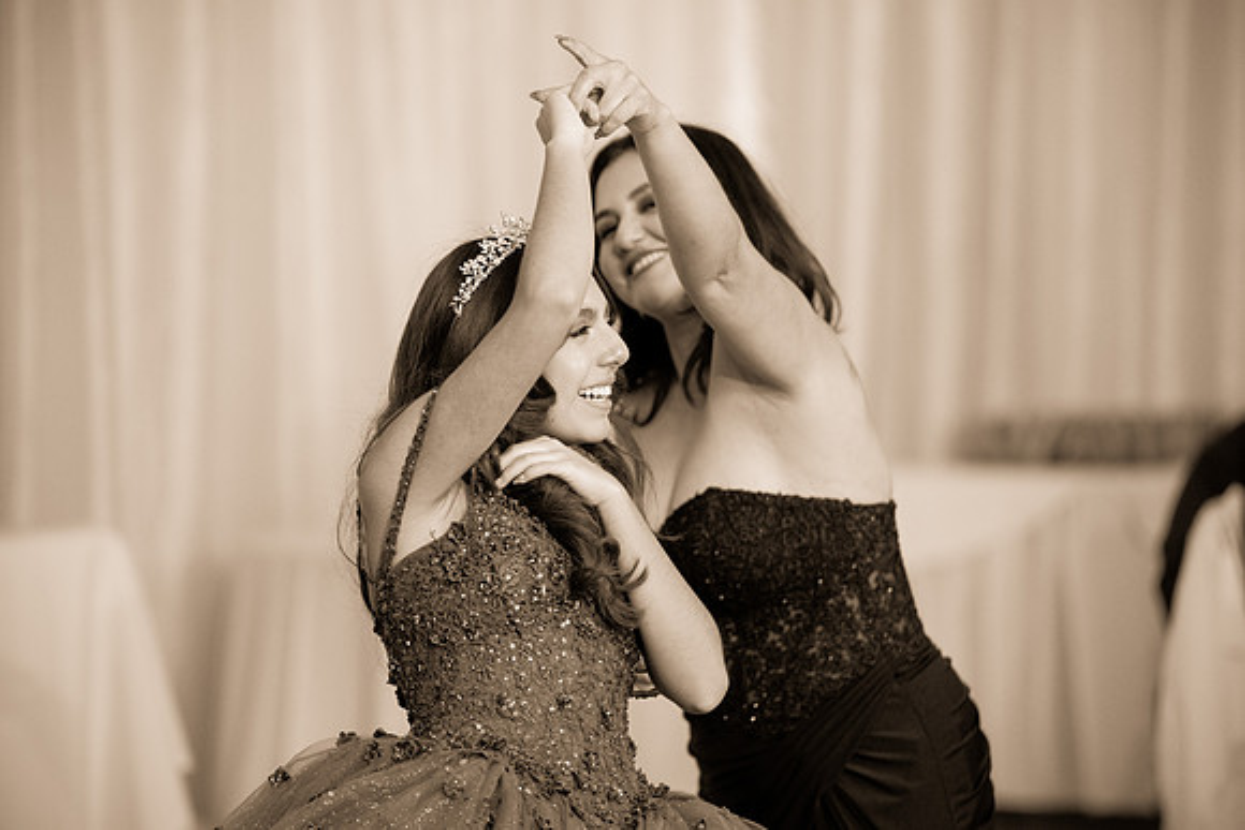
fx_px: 6648
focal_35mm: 192
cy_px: 425
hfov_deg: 10.7
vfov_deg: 7.1
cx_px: 643
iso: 1600
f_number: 2.8
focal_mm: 178
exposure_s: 1/250
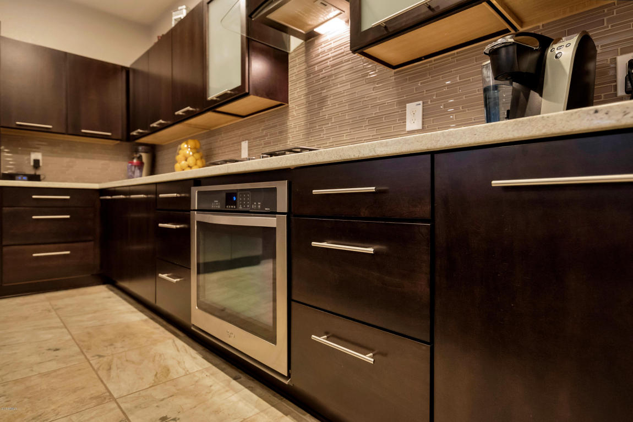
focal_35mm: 19
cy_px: 211
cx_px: 316
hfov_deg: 86.9
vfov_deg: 64.6
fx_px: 334
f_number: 2.8
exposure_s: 1/45
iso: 2000
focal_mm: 19
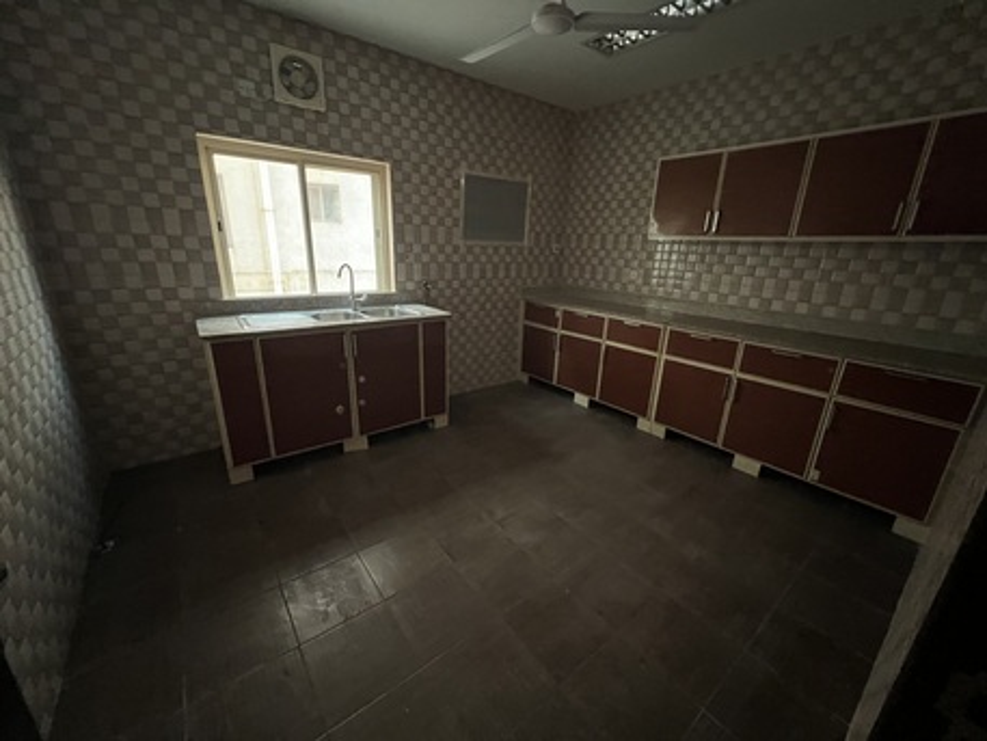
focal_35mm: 13
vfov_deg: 89.9
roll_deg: -1.6
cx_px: 494
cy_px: 370
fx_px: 371
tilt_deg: -16.5
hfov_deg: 106.2
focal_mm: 1.57
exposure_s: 1/25
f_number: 1.8
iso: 1000
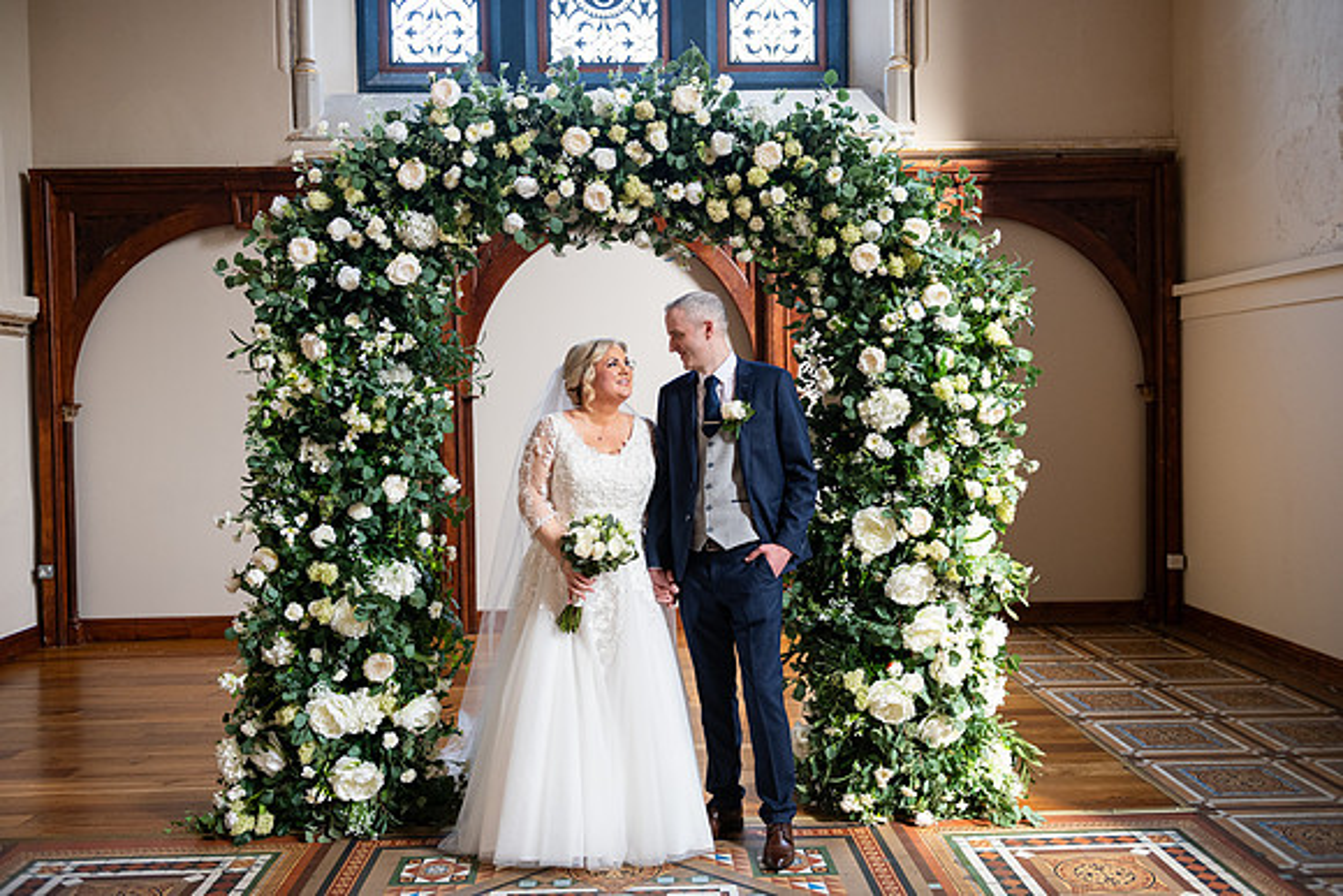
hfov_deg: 54.4
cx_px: 672
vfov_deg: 37.9
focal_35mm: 35
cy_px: 448
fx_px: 1306
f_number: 3.5
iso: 800
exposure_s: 1/160
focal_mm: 35
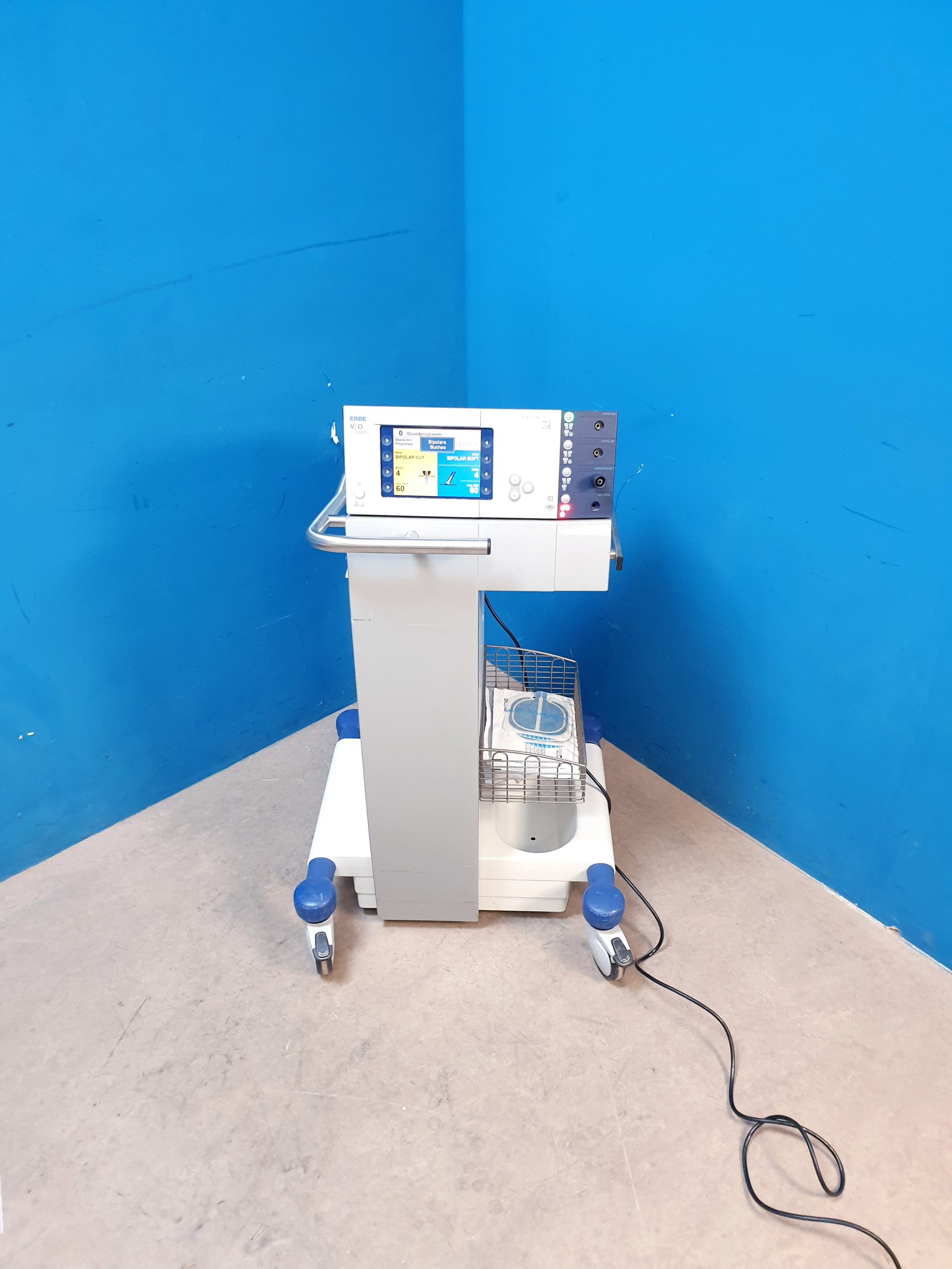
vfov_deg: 67.3
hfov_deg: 53.1
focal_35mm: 26
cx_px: 476
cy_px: 634
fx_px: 953
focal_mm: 4.3
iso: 250
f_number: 2.4
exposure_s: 1/25
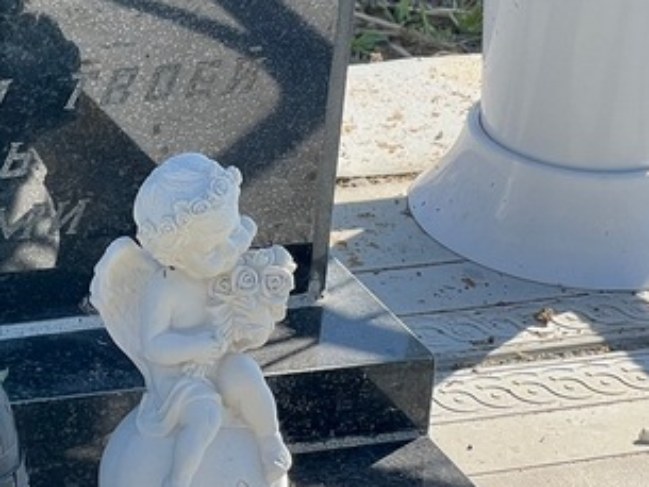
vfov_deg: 7.3
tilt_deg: -20.6
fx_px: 3789
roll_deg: -2.9
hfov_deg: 9.6
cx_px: -138
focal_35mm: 202
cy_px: -113
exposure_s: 1/255
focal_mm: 9
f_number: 2.8
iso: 32
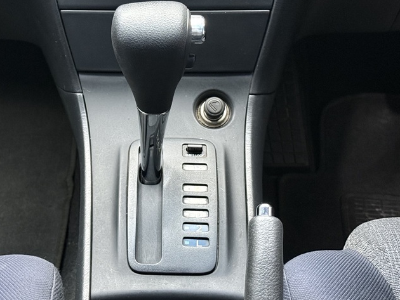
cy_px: 95
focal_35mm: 78
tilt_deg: -28.8
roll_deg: +0.6
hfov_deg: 24.9
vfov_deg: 18.8
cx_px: 151
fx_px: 902
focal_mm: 6.76
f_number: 1.78
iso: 640
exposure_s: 1/30
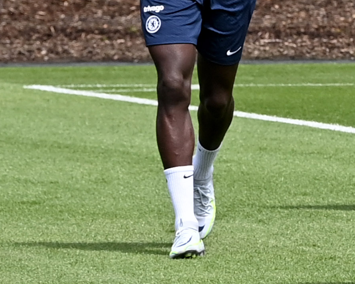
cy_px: -117
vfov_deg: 1.9
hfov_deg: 2.3
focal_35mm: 820
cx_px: 848
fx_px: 8617
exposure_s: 1/1250
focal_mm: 140
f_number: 9
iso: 640
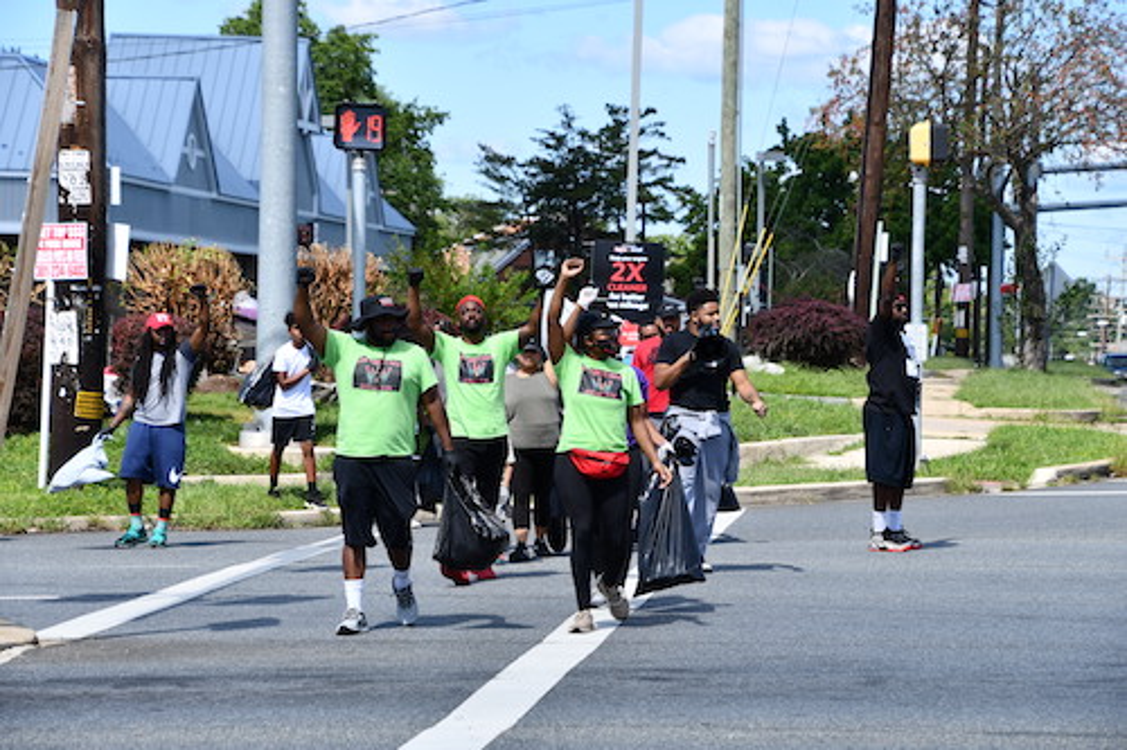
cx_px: 564
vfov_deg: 10.2
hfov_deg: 15.2
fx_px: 4225
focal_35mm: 135
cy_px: 375
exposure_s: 1/250
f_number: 8
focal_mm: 90
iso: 100
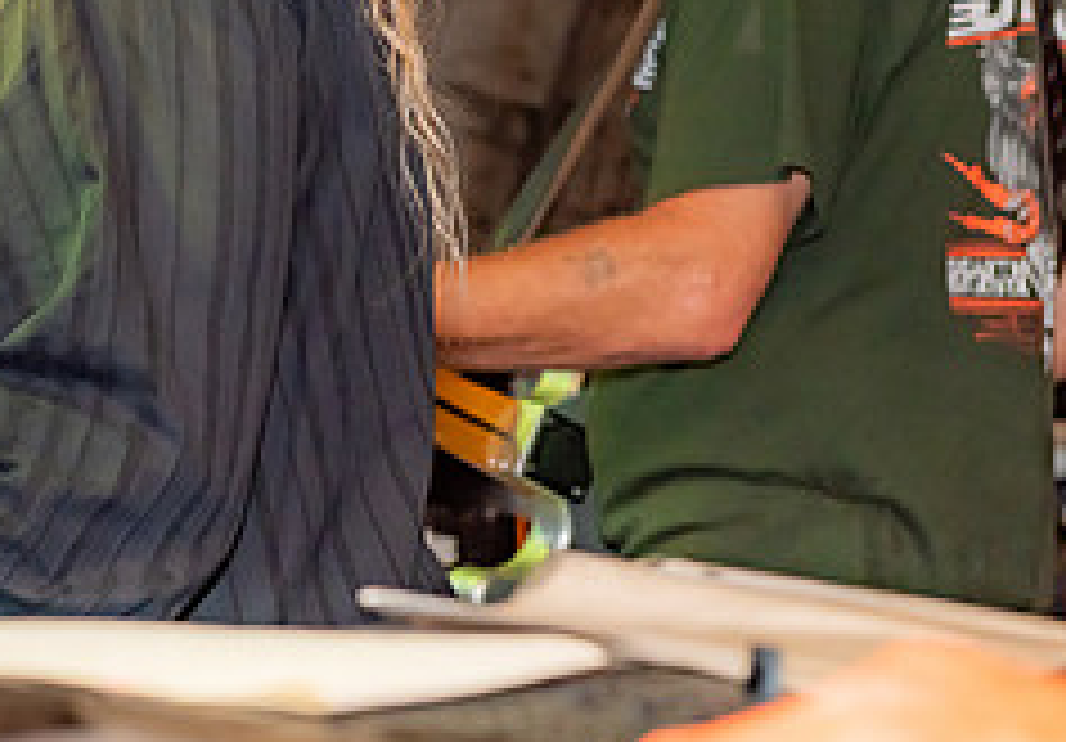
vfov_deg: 7.0
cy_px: 298
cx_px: -30
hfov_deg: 9.9
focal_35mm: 203
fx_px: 6094
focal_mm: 70
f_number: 5.6
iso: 1000
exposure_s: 1/160
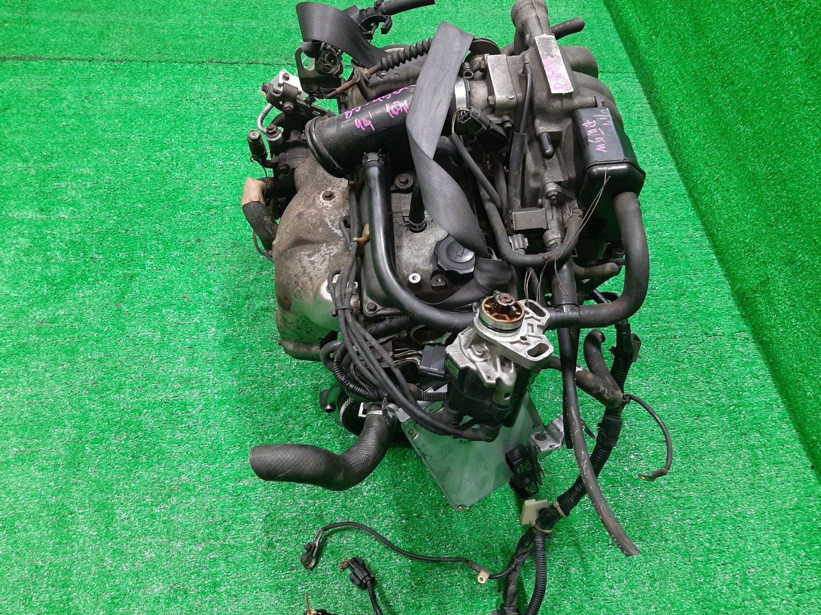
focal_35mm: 26
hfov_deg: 67.3
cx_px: 410
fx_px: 617
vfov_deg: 53.1
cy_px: 308
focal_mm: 3.93
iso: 184
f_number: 1.7
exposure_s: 1/50
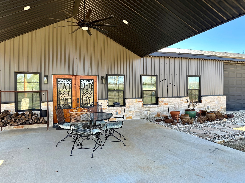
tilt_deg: -1.3
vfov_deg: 56.8
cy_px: 92
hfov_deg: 71.6
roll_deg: +0.4
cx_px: 122
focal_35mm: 24
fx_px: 170
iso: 80
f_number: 1.78
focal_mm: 6.86
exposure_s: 1/429
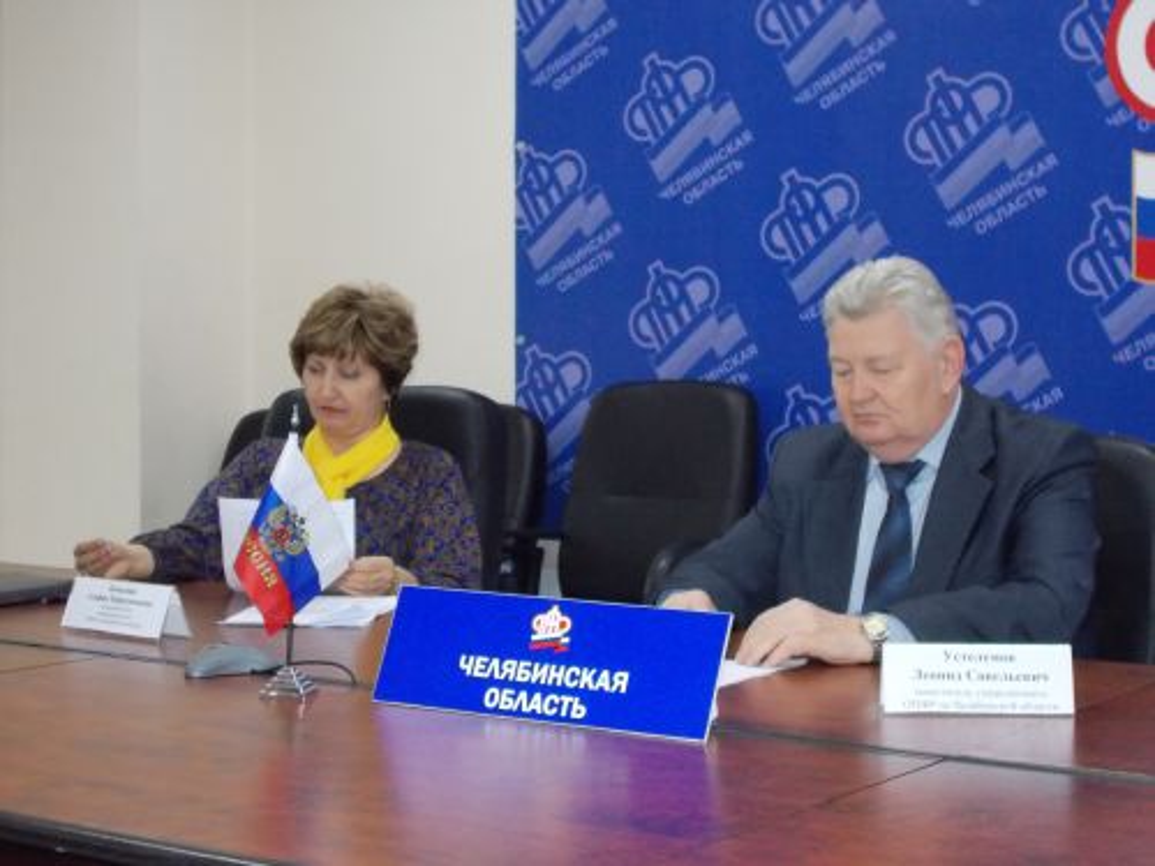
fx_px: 2202
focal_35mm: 66
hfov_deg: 29.4
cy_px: 433
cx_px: 578
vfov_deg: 22.3
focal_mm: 11.8
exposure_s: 1/60
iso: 800
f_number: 5.3
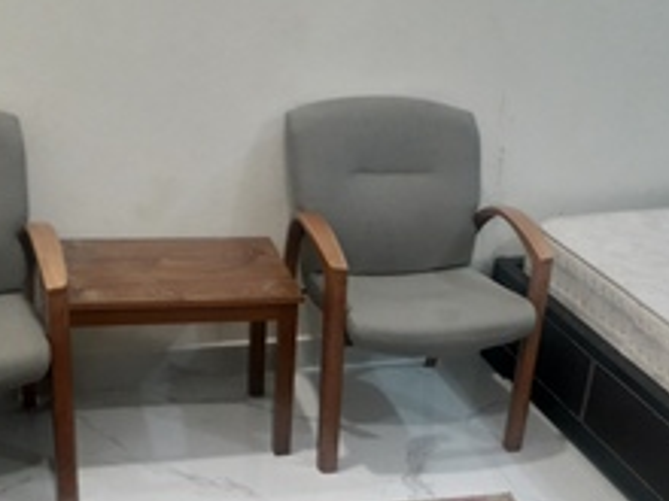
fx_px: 1082
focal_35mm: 56
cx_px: 409
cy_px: 414
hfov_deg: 34.2
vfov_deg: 25.6
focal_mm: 3.6
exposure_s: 1/50
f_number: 1.9
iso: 200
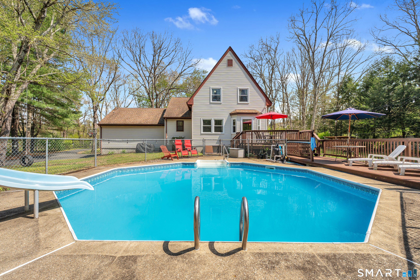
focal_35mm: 16
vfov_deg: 73.7
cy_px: 140
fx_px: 187
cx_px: 210
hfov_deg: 96.7
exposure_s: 1/160
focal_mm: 16
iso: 250
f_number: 8
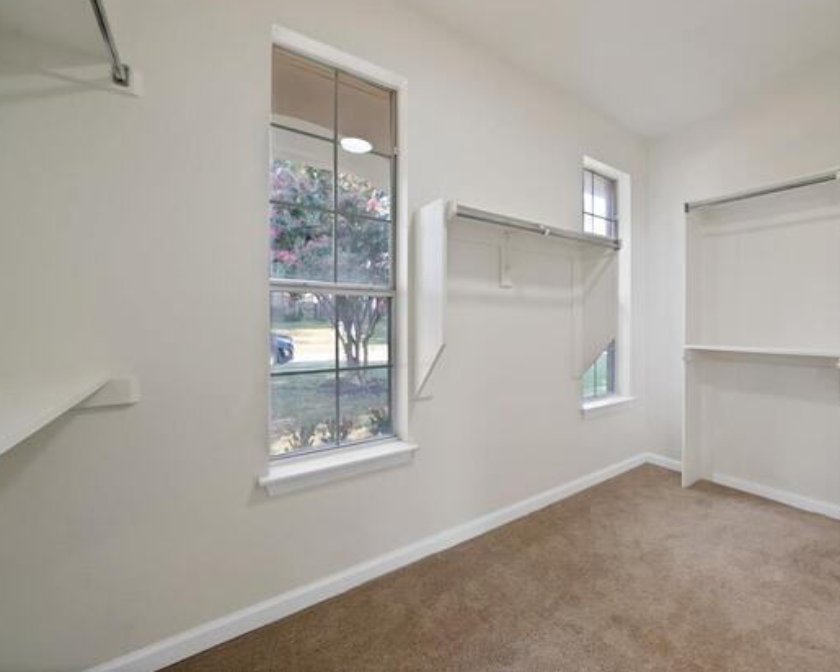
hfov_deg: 99.1
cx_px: 512
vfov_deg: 88.0
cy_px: 326
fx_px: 348
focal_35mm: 14
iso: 640
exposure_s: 1/10
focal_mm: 12
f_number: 9
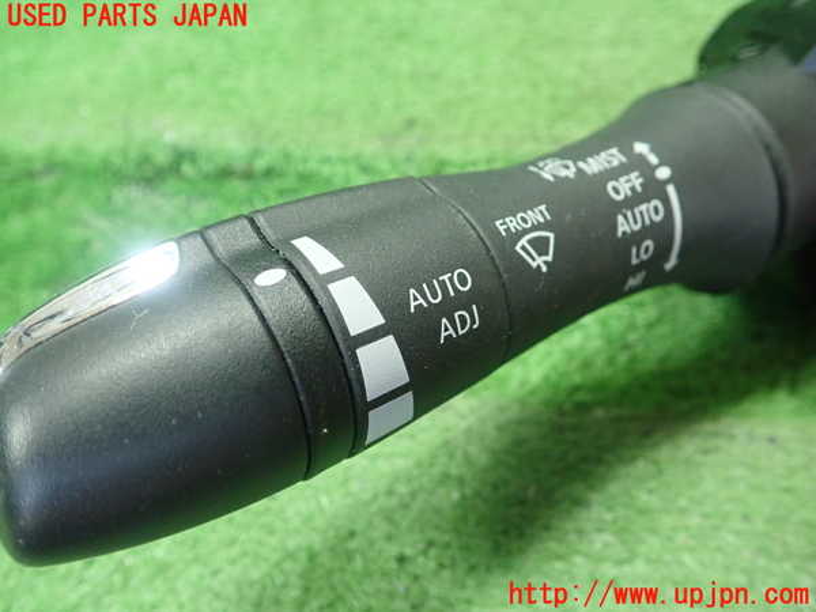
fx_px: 707
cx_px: 408
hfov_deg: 60.0
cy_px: 306
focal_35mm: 30
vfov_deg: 46.8
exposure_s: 1/125
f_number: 2.3
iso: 640
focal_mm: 5.5
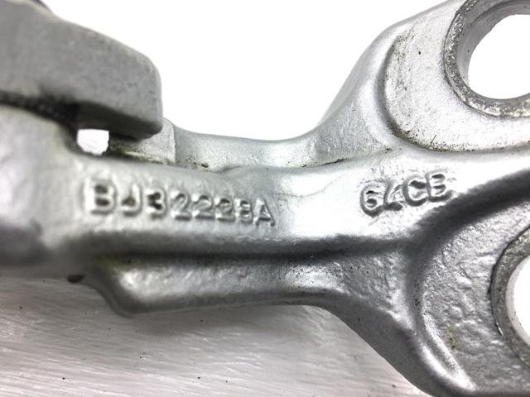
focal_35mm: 29
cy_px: 198
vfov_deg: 48.2
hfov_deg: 61.7
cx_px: 265
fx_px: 444
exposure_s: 1/161
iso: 25
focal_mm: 4.15
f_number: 2.2
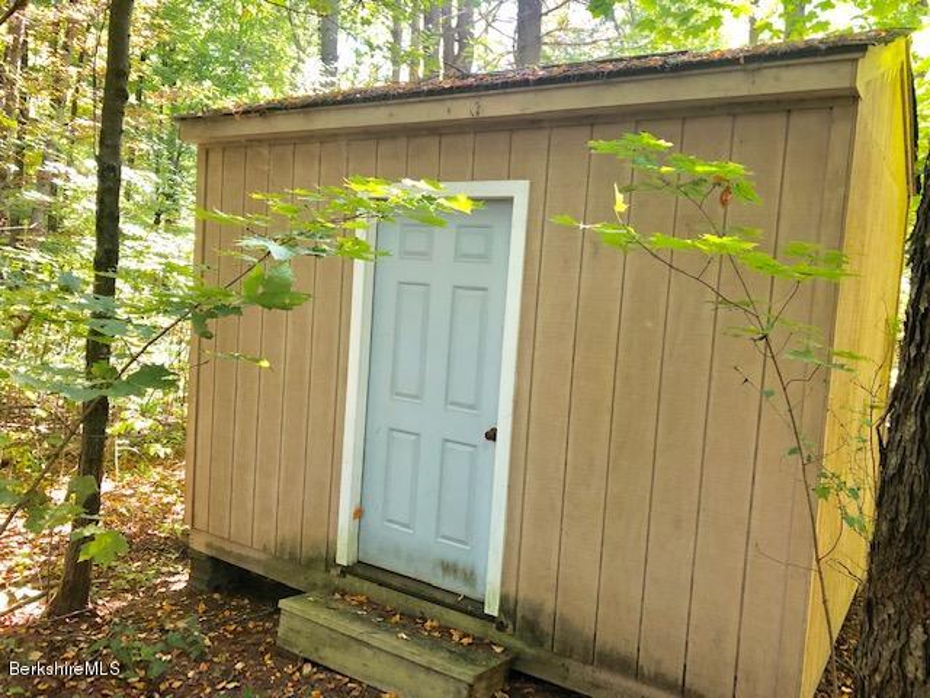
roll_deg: -3.0
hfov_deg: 63.4
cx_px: 465
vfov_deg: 49.7
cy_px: 349
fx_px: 752
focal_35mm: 28
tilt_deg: -6.2
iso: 40
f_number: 1.8
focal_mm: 3.99
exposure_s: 1/30
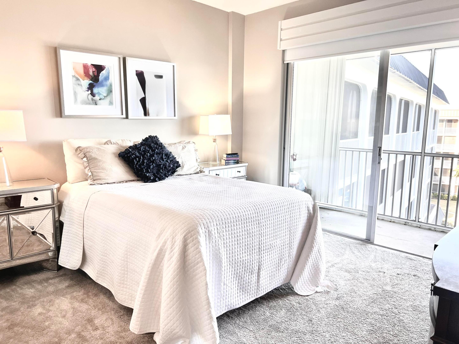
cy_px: 172
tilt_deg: -7.8
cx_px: 230
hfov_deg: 67.3
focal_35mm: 26
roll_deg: -0.6
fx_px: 345
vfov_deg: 53.1
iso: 40
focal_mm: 5.7
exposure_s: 1/120
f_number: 1.5
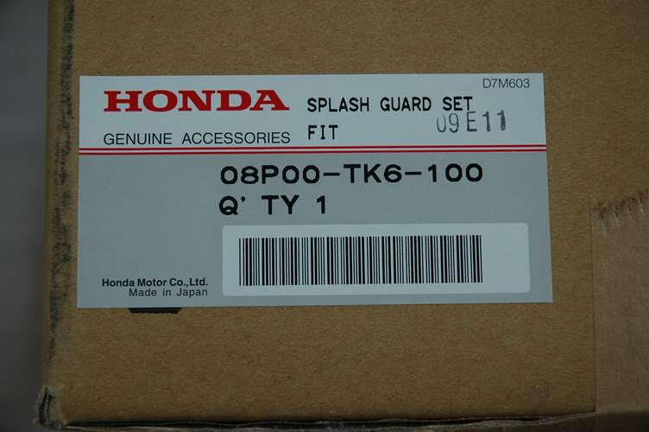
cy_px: 216
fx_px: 1891
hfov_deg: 19.5
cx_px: 324
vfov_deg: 13.0
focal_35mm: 105
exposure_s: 1/60
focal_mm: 70
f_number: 6.3
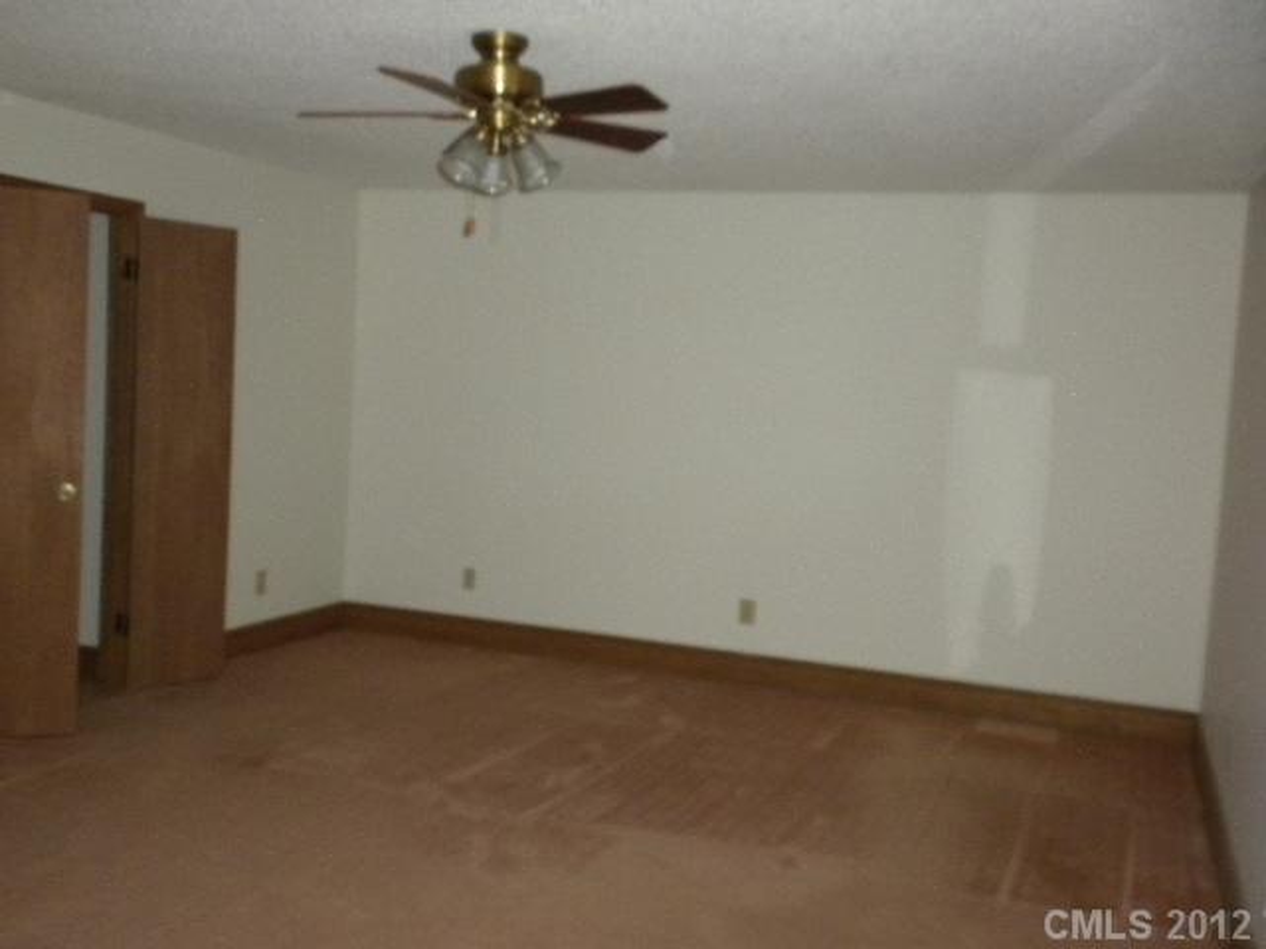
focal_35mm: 37
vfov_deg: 38.7
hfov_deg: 50.1
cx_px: 633
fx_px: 1353
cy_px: 474
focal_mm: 6.6
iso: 400
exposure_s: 1/30
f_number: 3.5
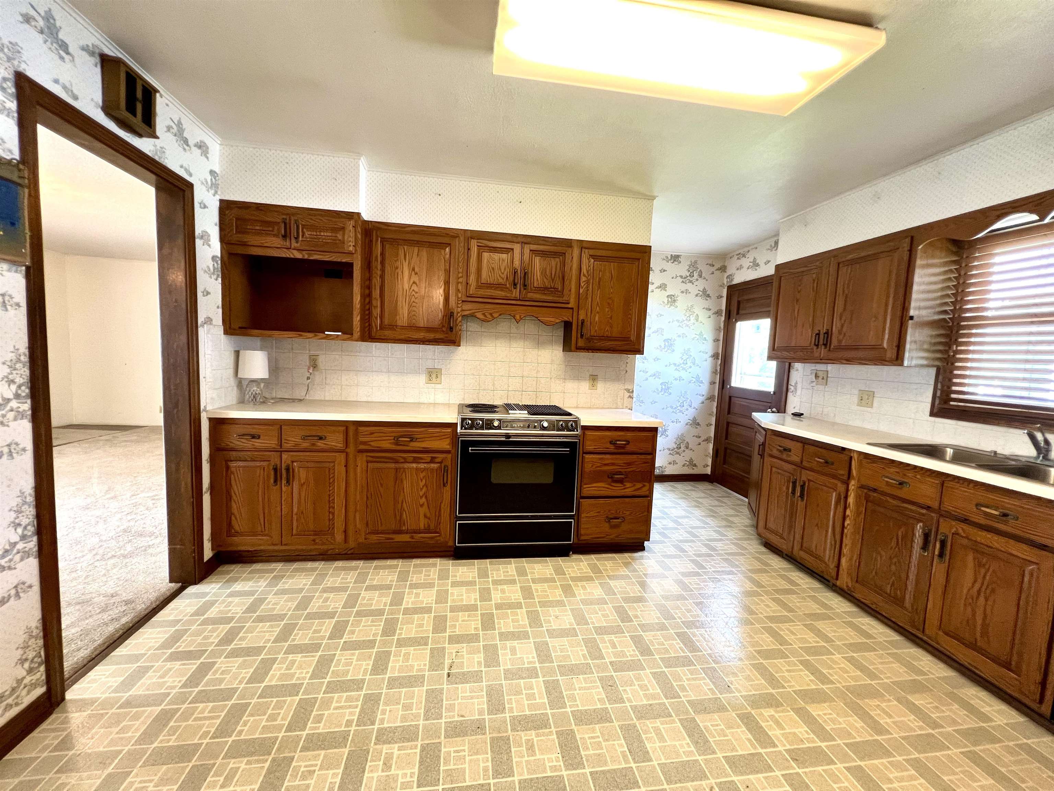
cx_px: 527
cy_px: 396
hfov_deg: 106.2
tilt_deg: -5.8
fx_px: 396
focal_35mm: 13
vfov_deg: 89.9
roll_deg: -2.6
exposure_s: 1/60
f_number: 1.8
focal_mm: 1.57
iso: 160
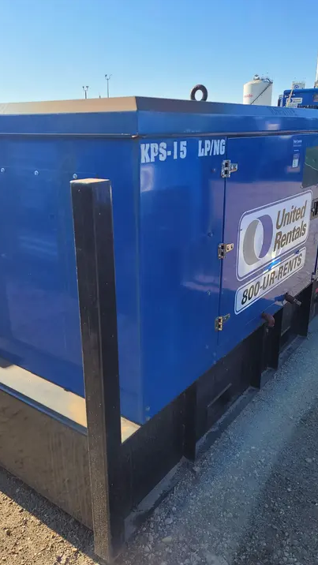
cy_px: 287
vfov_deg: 66.1
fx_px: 435
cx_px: 144
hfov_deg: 40.2
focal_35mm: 29
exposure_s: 1/965
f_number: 1.8
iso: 40
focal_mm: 5.4
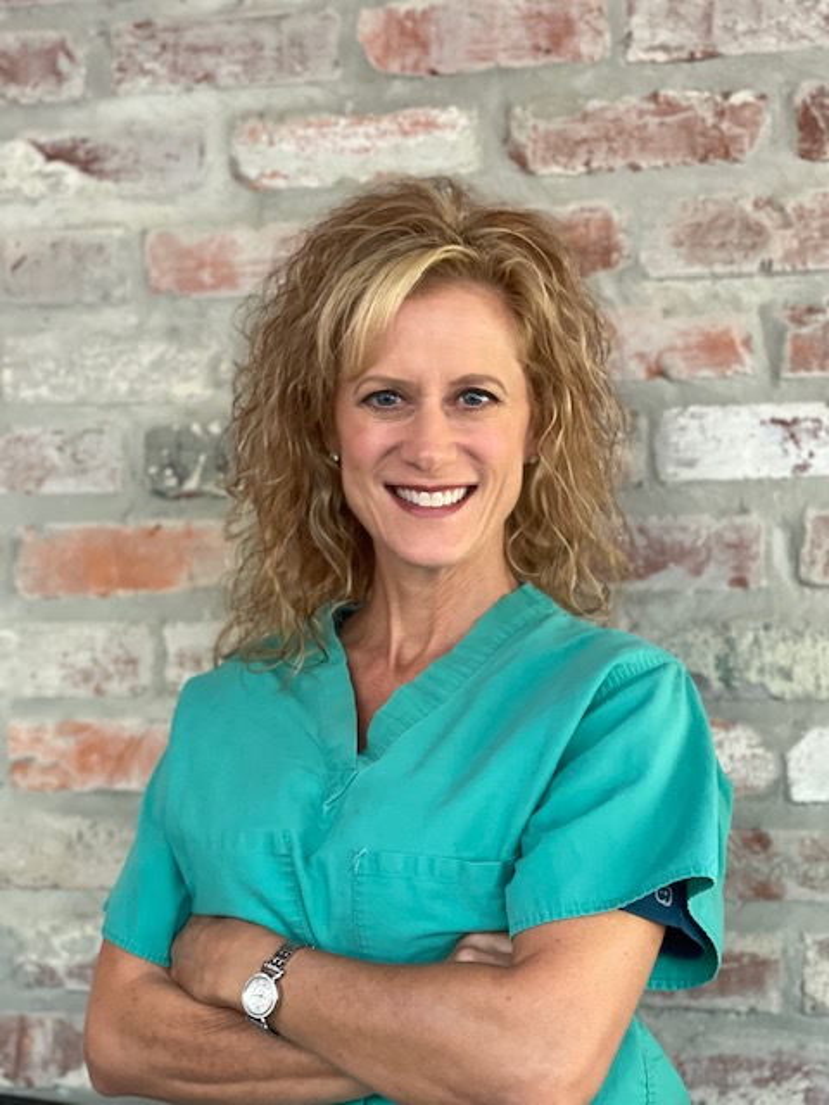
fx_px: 2044
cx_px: 414
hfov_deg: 22.9
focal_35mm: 64
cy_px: 552
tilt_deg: +0.4
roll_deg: +0.3
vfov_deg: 30.3
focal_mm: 7.5
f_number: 2.2
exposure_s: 1/40
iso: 250
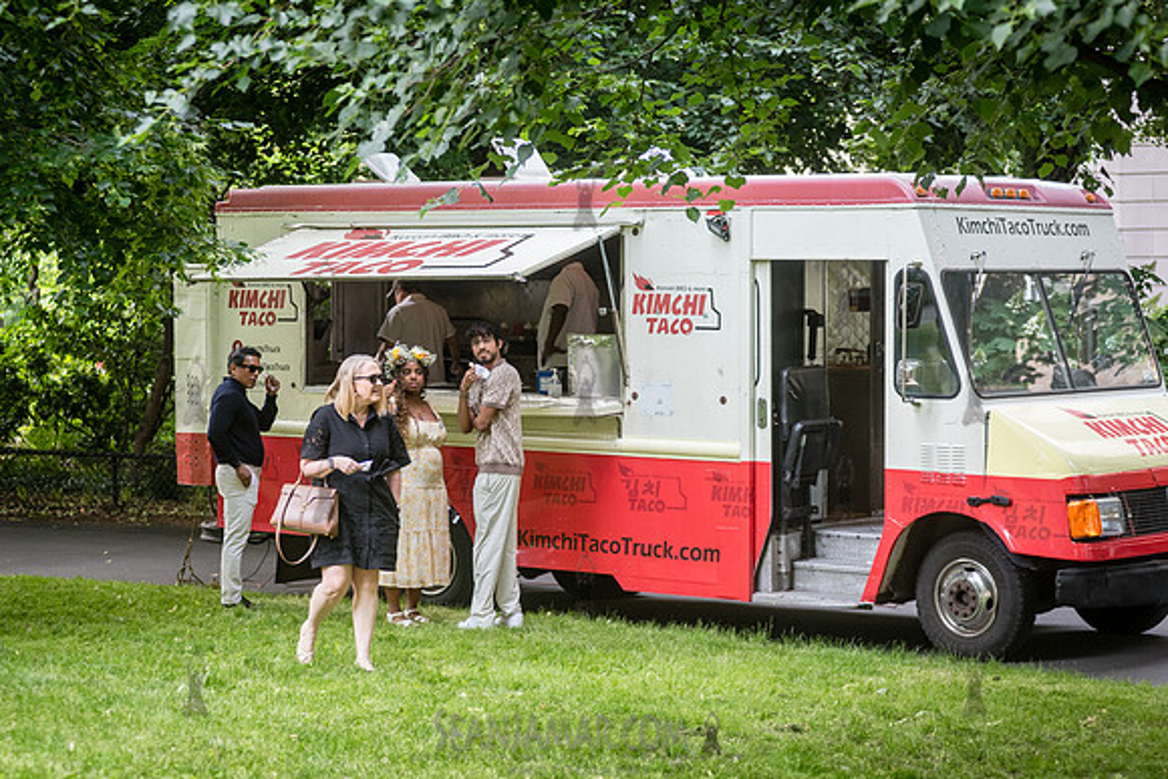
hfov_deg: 22.8
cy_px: 390
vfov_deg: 15.3
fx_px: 2897
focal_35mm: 89
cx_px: 572
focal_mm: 86
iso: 1000
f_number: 3.5
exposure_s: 1/160
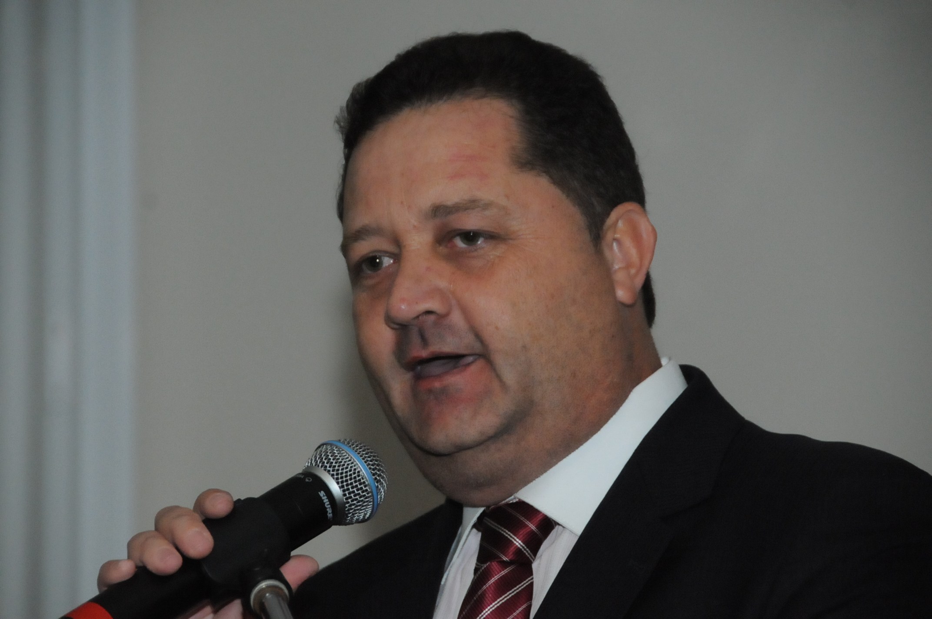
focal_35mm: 225
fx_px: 5818
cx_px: 466
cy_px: 310
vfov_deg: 6.1
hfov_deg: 9.2
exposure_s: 1/250
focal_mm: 150
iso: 3200
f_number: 5.6
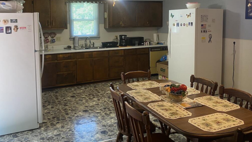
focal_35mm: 36
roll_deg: +0.5
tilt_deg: -3.6
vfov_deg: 32.3
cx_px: 128
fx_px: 240
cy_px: 37
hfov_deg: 55.3
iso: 100
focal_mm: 4.25
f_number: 1.8
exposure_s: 1/60
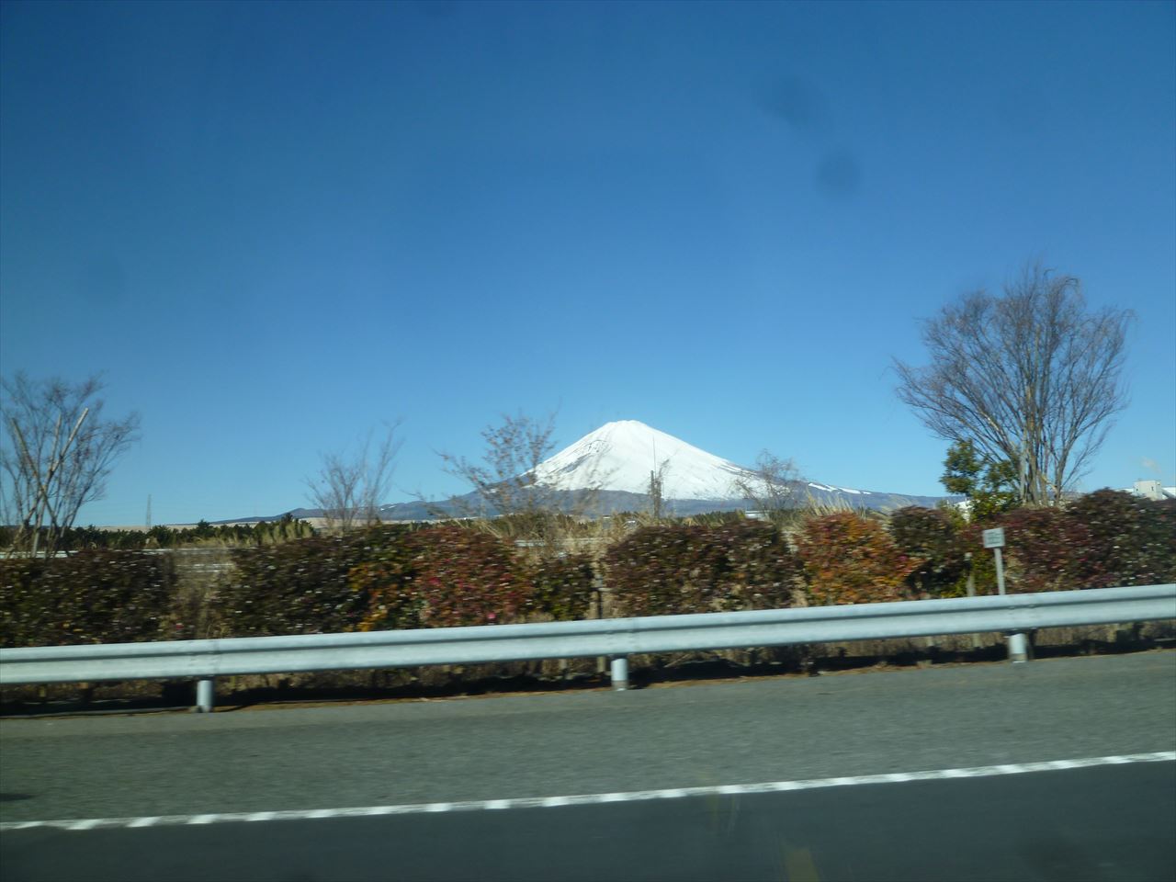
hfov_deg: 69.4
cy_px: 441
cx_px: 588
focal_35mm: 25
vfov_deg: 54.9
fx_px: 849
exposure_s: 1/400
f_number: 4.5
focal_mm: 4.5
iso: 80
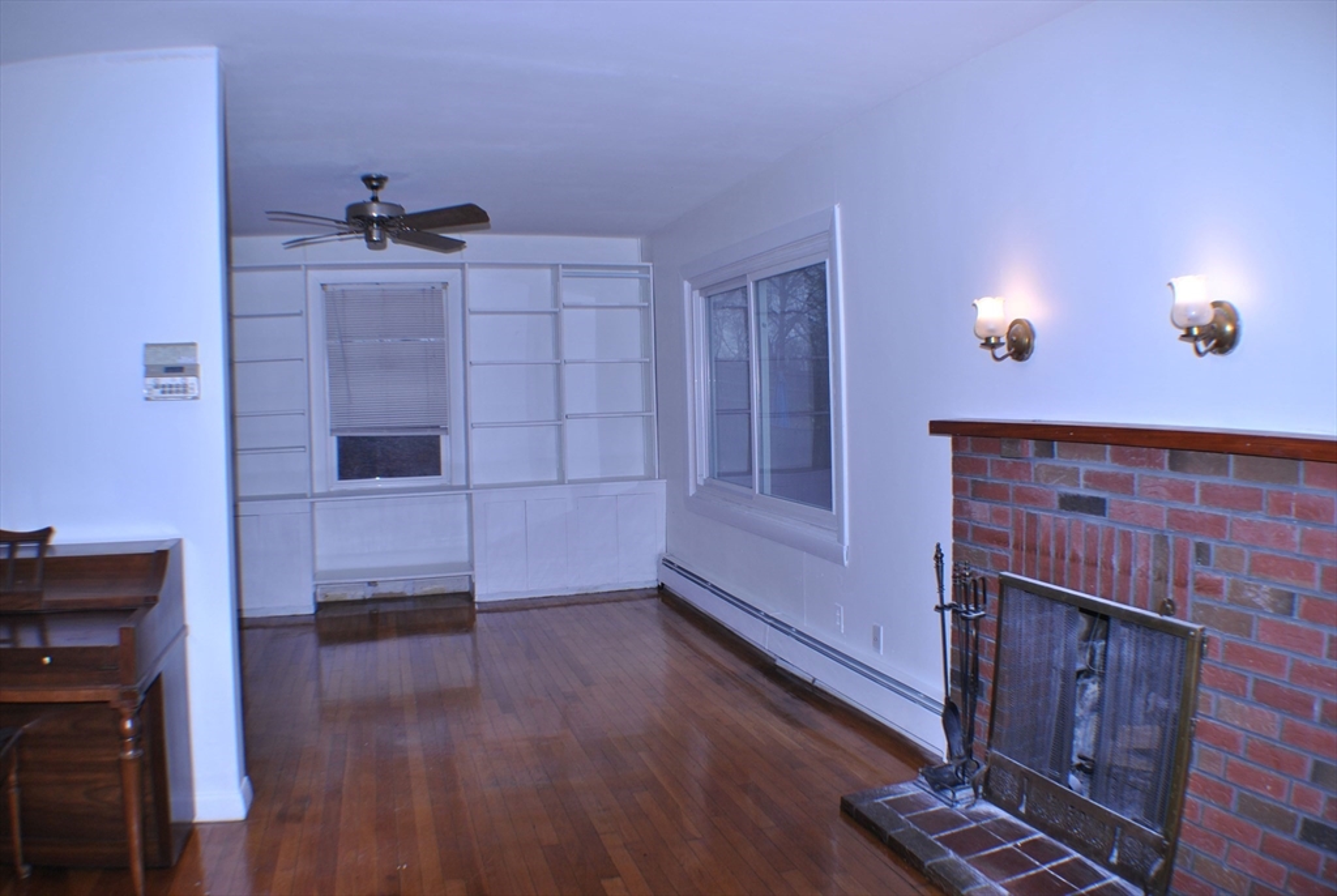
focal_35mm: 36
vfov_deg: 37.0
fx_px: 1339
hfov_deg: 53.1
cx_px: 668
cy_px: 448
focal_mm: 24
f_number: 4
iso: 100
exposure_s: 1/100
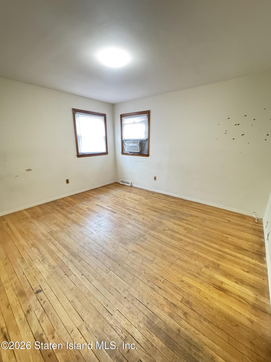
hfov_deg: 85.7
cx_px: 136
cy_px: 181
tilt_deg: -16.2
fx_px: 146
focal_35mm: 14
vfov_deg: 102.1
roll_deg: +0.2
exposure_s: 1/40
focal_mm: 2.22
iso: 1250
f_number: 2.2
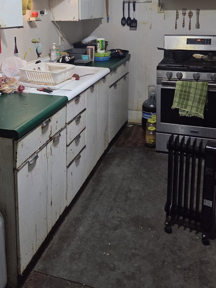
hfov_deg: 37.6
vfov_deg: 46.6
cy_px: 60
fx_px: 316
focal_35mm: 38
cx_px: 91
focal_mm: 5.4
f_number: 1.8
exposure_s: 1/120
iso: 320
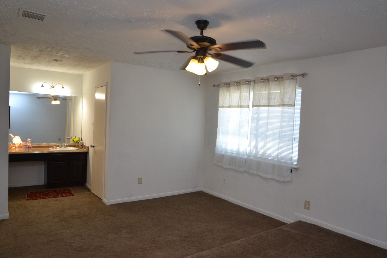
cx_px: 194
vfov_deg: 53.1
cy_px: 129
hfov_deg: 73.7
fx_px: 258
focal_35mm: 24
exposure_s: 1/60
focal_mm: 16
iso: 400
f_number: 4
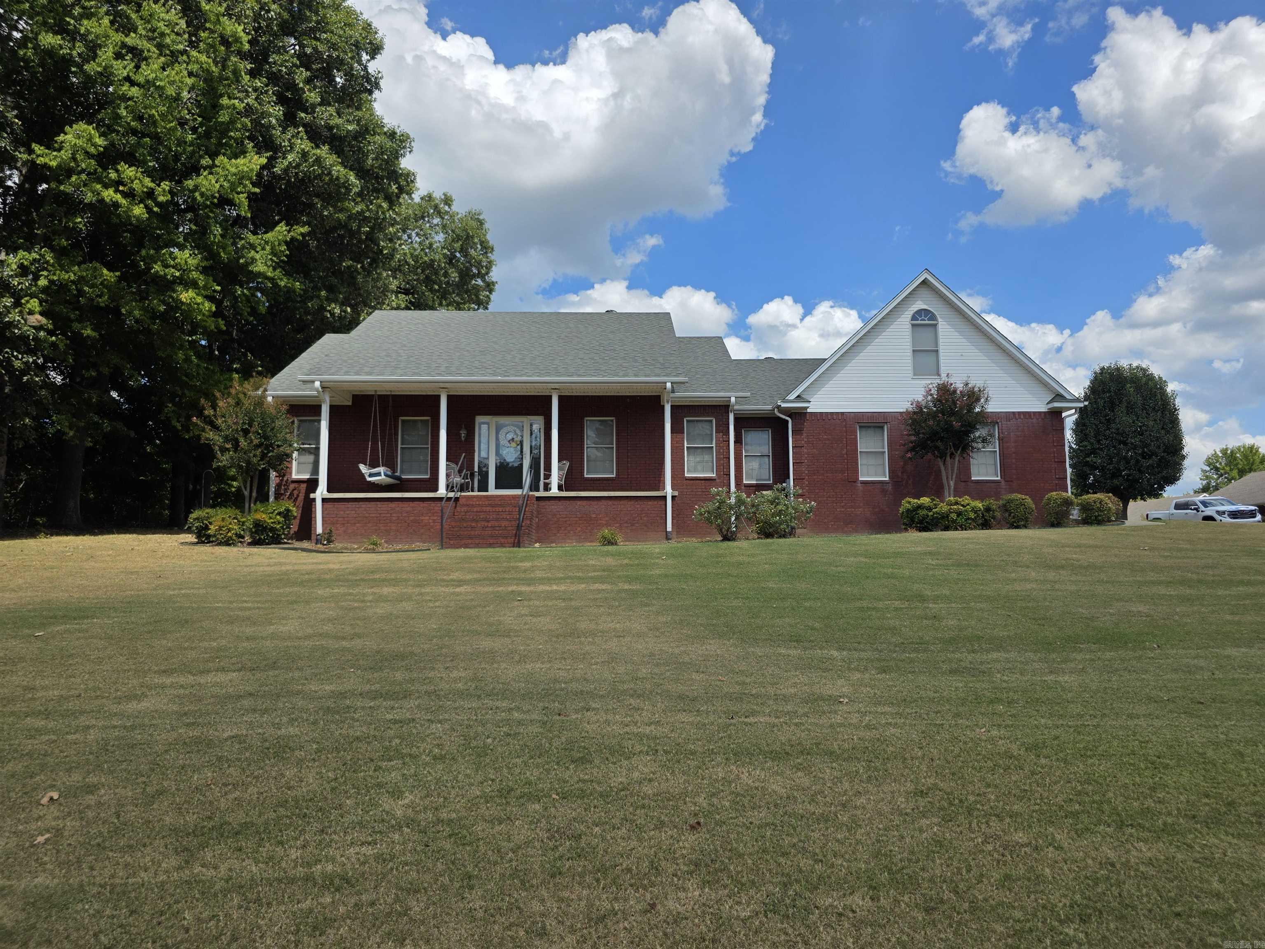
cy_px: 474
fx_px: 841
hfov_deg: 73.9
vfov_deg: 58.9
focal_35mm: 23
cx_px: 632
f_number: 1.7
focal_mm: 6.3
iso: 80
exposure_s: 1/6355
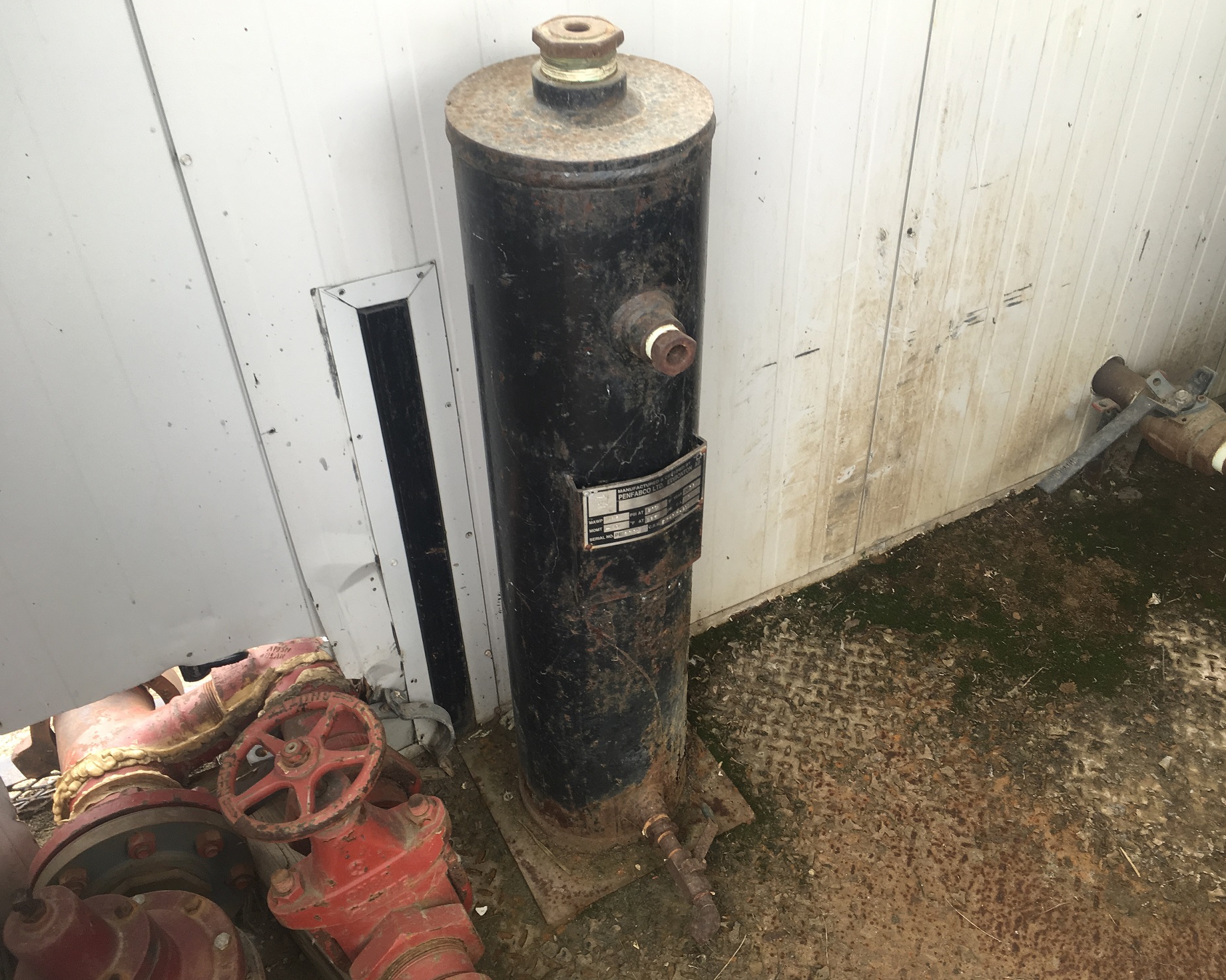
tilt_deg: -39.9
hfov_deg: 57.1
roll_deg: +1.1
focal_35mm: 31
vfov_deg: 47.1
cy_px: 486
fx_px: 1125
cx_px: 669
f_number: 2.2
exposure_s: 1/60
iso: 25
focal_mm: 4.15
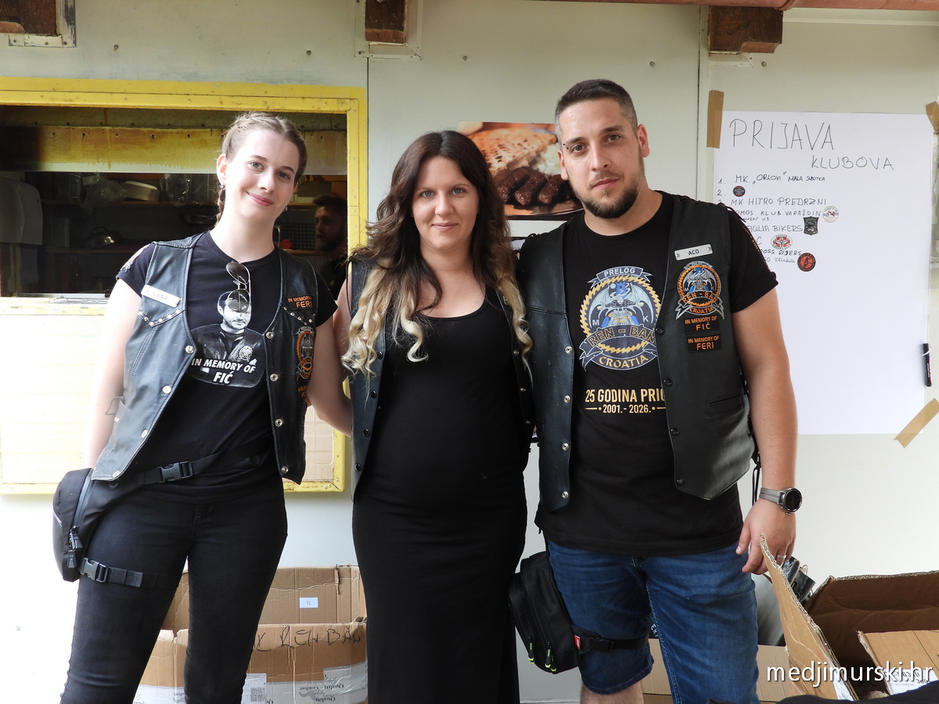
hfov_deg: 56.8
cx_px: 470
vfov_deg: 44.2
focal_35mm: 32
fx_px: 868
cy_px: 352
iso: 100
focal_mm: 5.8
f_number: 3.2
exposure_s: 1/100
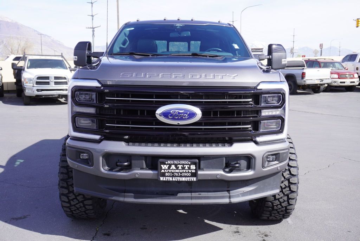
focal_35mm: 36
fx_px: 360
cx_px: 180
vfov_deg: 36.9
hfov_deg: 53.1
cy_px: 120
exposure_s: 1/160
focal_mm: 24
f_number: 6.3
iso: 100
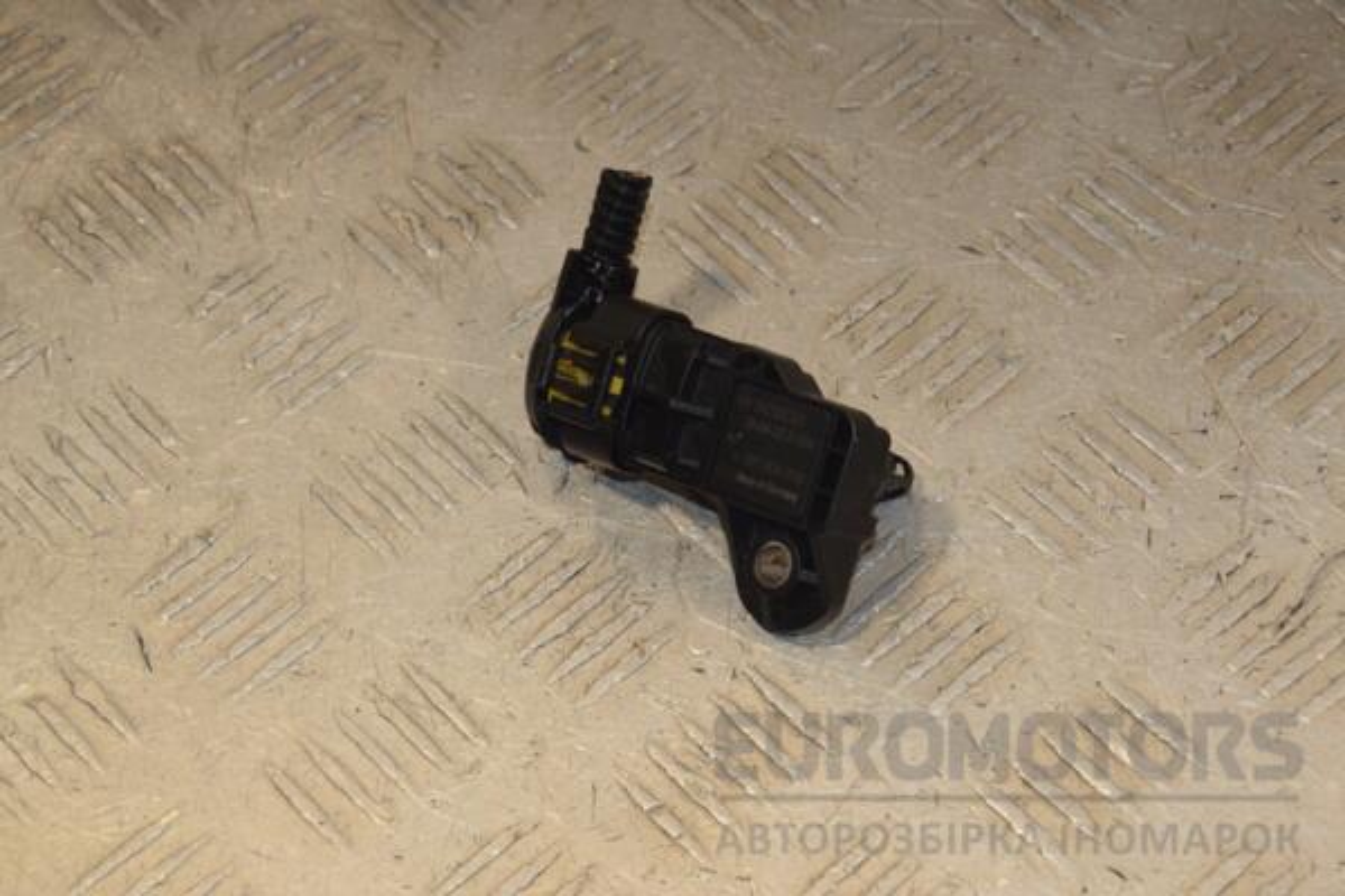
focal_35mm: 99
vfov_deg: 13.8
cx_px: 672
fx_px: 3698
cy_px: 448
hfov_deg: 20.6
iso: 800
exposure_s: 1/200
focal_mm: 66
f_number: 9
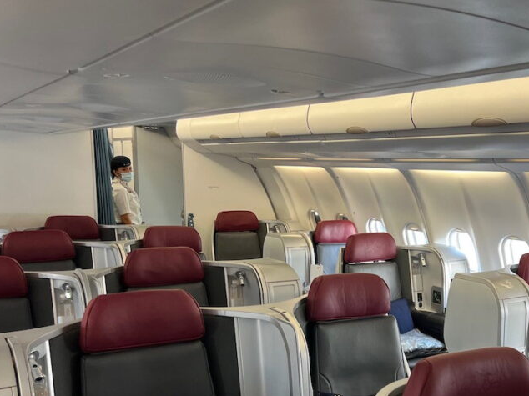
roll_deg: +0.1
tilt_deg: -9.7
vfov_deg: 33.7
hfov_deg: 43.7
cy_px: 293
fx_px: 642
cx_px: 378
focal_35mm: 42
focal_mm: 5.7
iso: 125
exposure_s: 1/100
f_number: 1.5
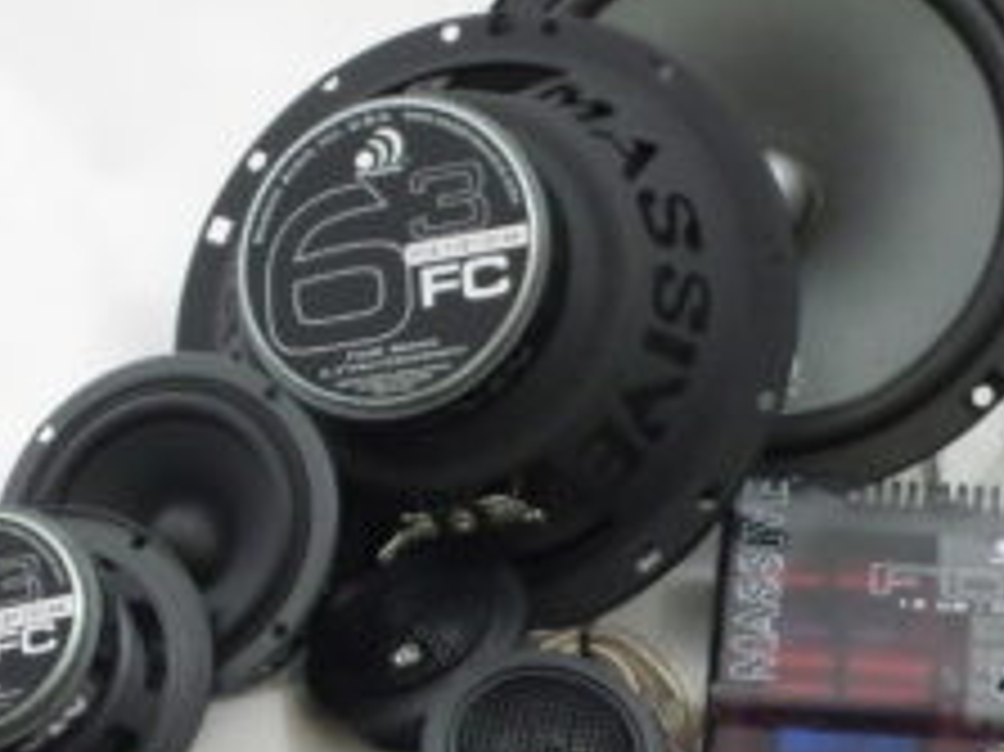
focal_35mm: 125
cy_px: 540
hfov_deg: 15.8
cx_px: 504
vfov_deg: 11.8
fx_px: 3624
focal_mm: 12
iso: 480
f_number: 4.1
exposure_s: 1/45
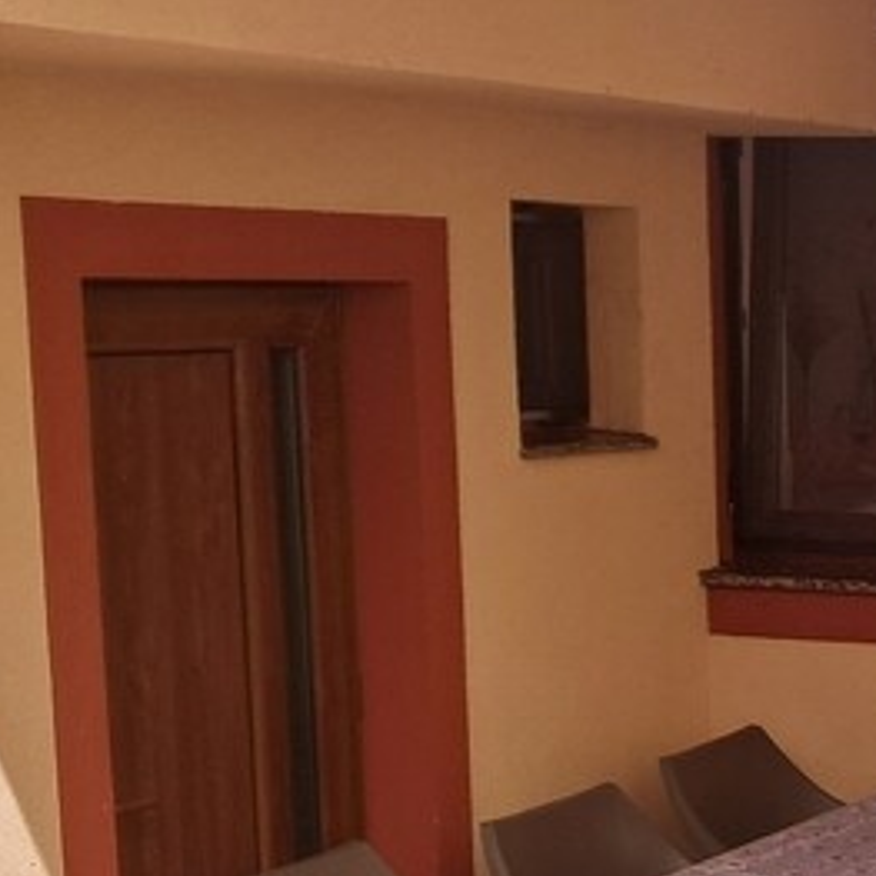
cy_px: 876
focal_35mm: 93
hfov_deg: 17.7
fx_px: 2663
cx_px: 1086
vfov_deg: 18.2
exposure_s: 1/266
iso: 50
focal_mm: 4
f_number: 1.8
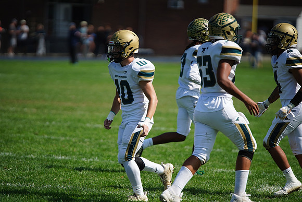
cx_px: 151
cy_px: 101
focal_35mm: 300
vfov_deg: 4.6
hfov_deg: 6.9
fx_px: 2517
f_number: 2.8
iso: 400
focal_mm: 300
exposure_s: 1/6400
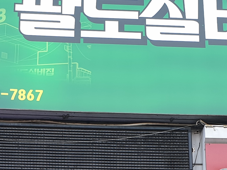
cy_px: 231
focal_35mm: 93
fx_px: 610
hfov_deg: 21.1
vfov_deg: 15.1
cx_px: 115
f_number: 2.4
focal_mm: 4.3
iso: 100
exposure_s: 1/120
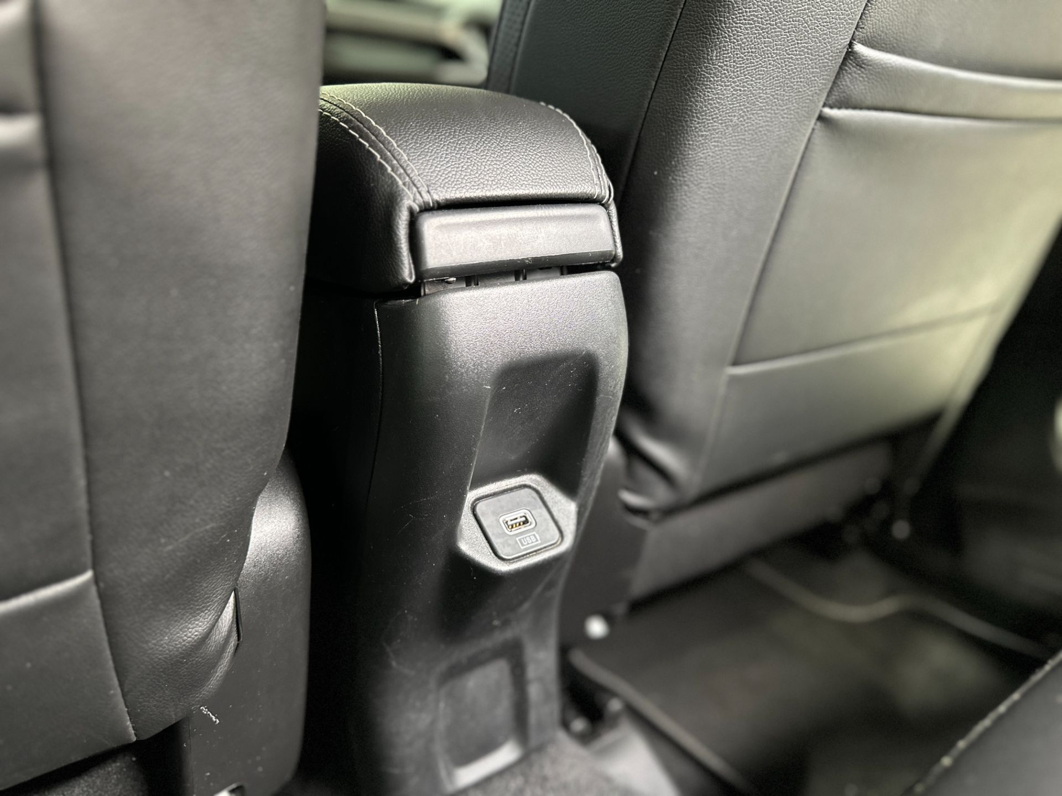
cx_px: 531
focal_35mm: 24
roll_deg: +0.6
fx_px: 736
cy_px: 398
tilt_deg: -16.7
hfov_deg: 71.6
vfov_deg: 56.8
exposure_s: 1/40
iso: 1000
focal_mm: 6.86
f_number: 1.78
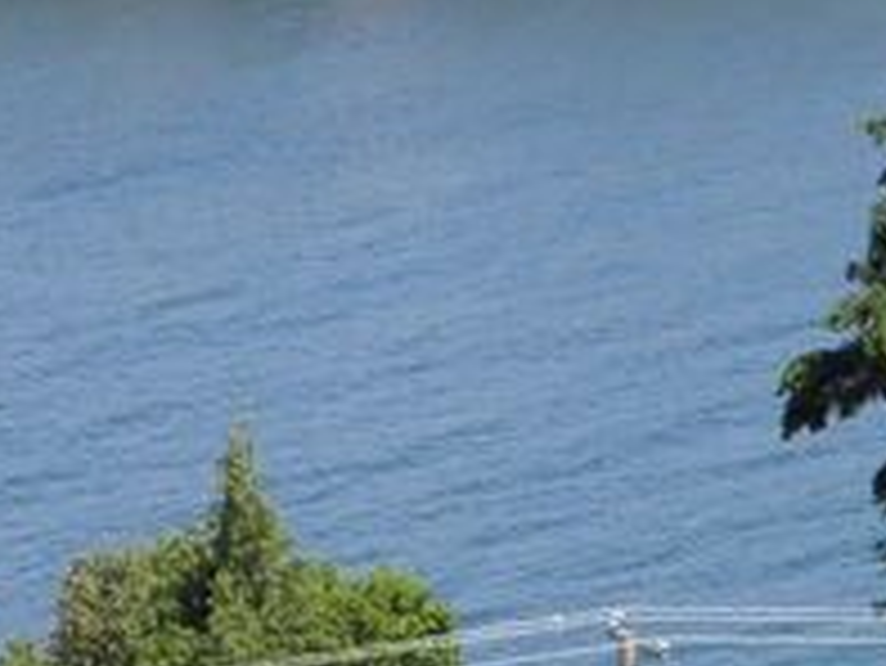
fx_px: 10500
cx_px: 373
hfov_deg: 4.8
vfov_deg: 3.6
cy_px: -225
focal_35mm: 410
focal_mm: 22.5
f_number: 4.8
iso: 100
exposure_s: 1/400
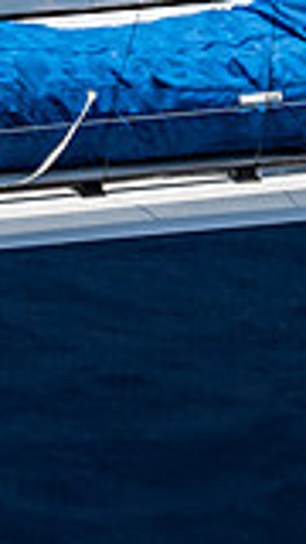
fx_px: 26166
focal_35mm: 1814
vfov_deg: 1.2
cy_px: -296
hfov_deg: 0.7
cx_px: -705
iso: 320
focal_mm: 240
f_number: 5.6
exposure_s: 1/1600
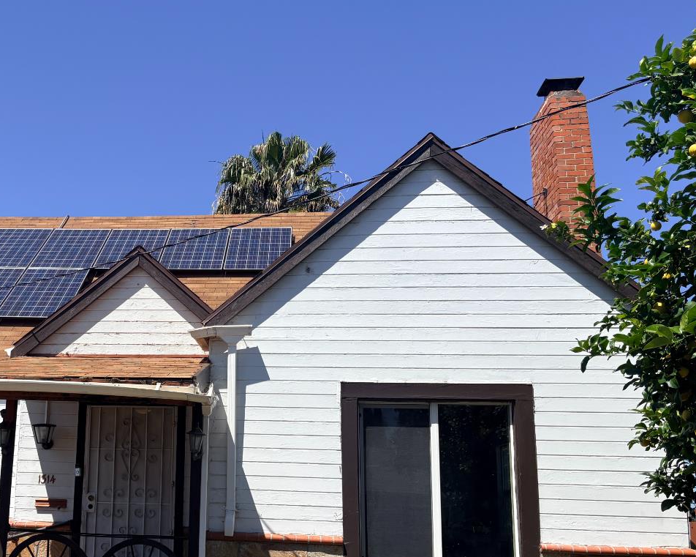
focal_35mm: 40
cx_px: 166
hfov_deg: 44.2
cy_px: 371
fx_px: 824
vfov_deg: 36.9
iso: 50
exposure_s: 1/4608
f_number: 1.6
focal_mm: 5.96
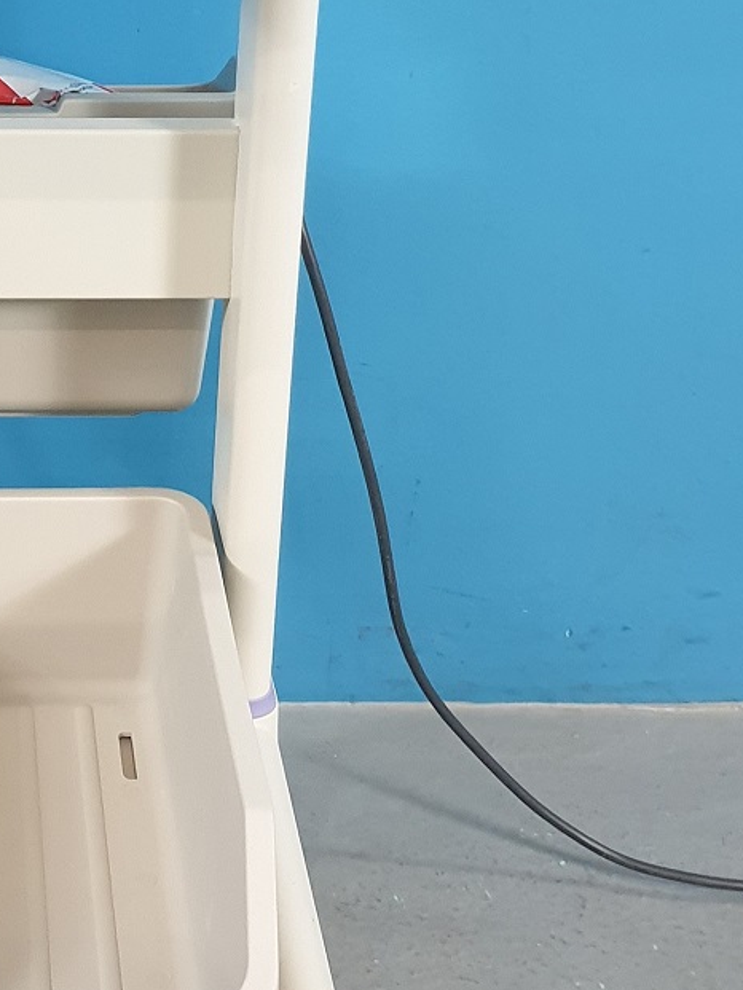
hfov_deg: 18.9
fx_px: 2174
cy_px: 267
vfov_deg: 25.4
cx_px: 15
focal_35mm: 76
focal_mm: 4.3
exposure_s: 1/50
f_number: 1.5
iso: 320
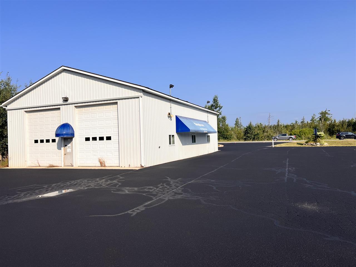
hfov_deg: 67.3
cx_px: 178
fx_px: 267
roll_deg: +1.5
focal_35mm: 26
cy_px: 134
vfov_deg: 53.1
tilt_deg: +2.0
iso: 50
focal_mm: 5.7
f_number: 1.5
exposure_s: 1/6993
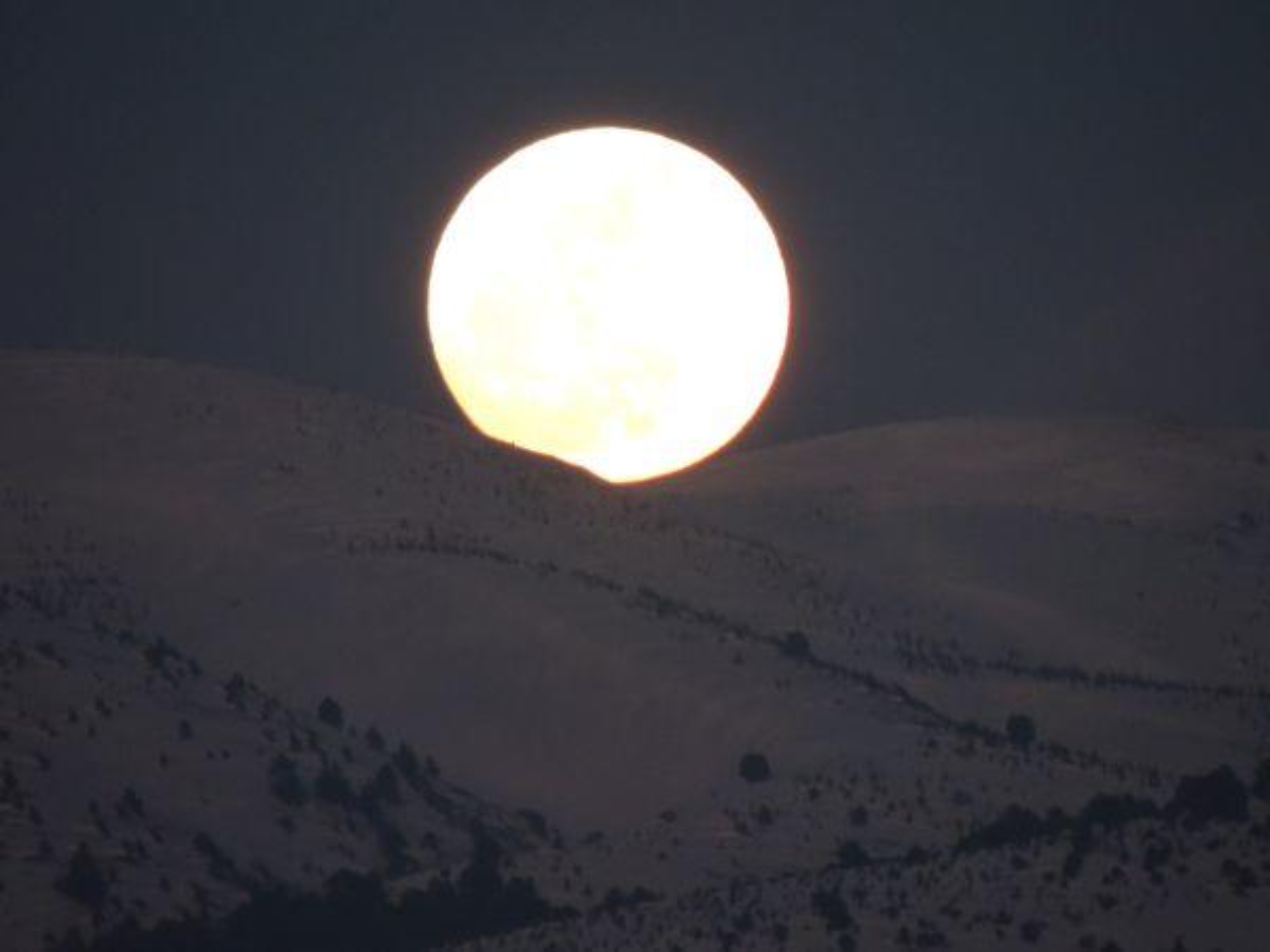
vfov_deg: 1.5
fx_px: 36688
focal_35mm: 1000
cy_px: 476
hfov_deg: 2.0
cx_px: 635
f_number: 5.9
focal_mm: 180
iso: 800
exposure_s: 1/40
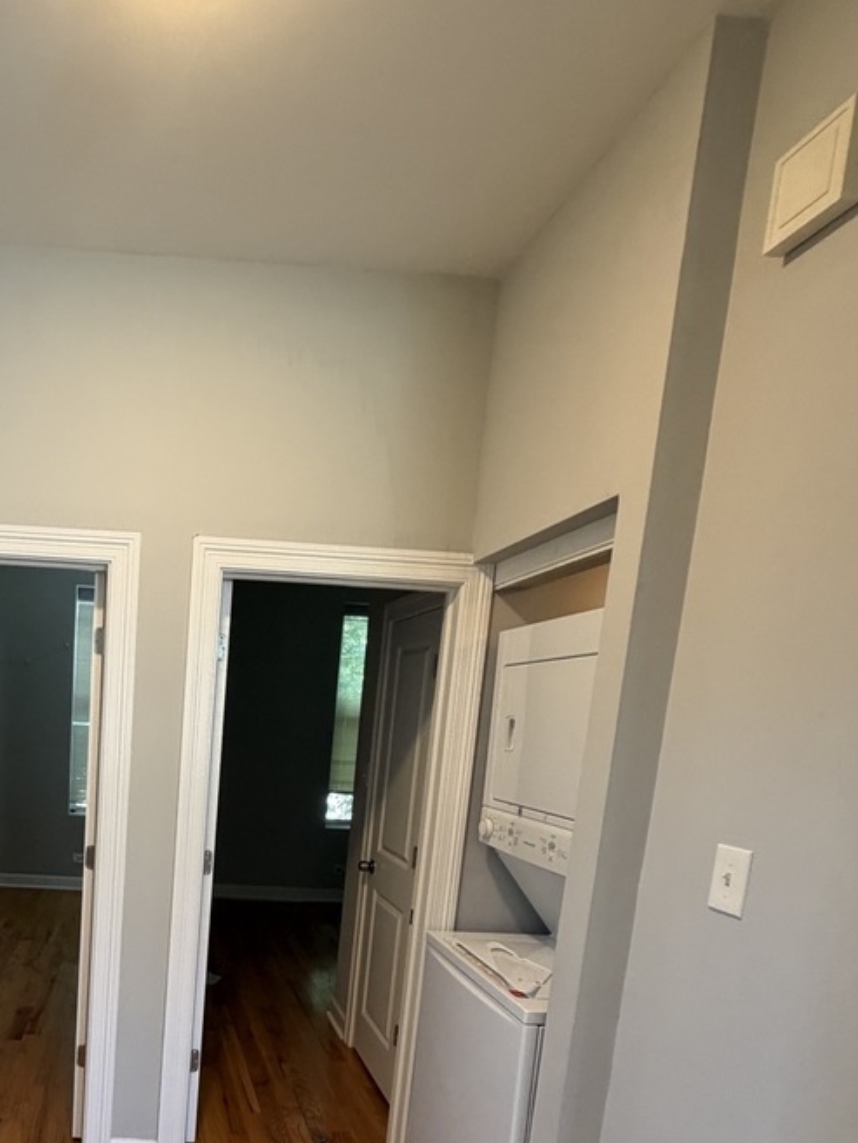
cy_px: 830
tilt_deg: -7.7
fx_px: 760
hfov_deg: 54.5
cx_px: 162
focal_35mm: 23
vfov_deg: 69.9
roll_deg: -3.1
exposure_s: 1/60
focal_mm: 2.22
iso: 320
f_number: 2.2
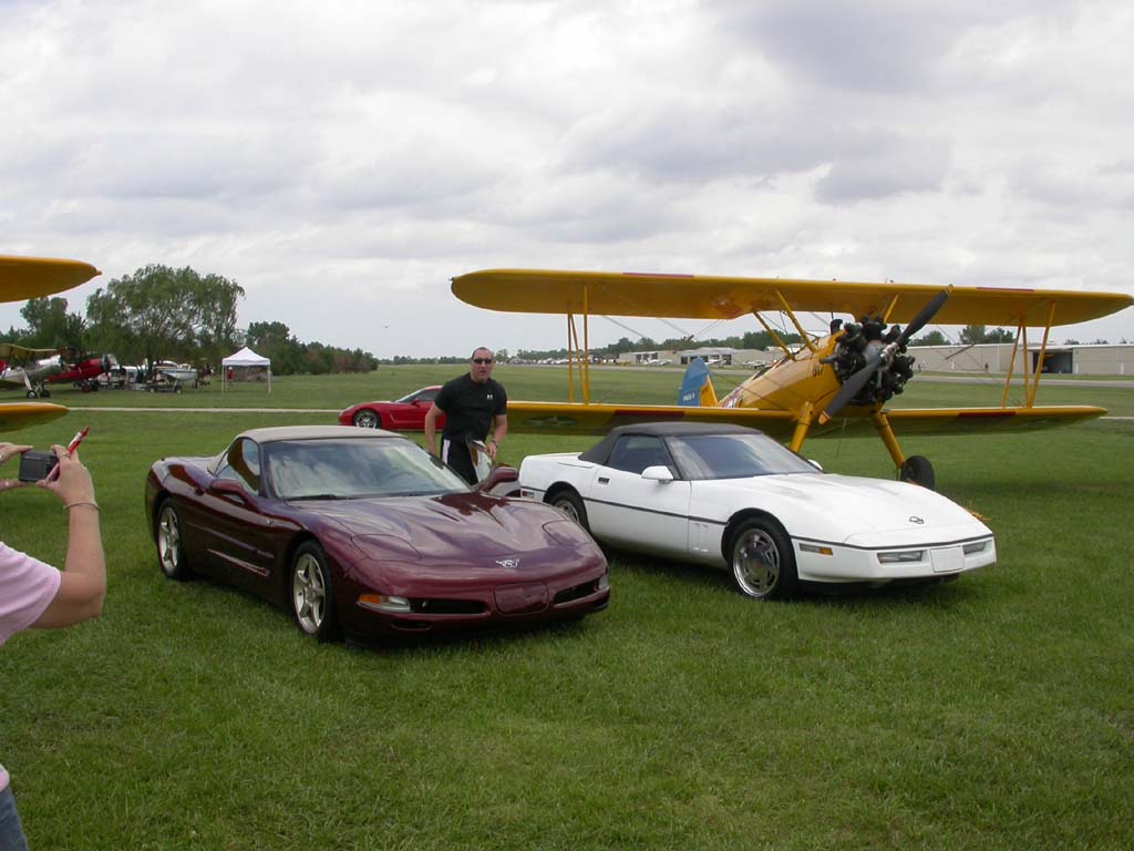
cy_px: 426
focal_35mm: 38
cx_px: 567
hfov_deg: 49.0
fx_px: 1245
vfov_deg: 37.7
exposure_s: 1/254
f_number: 7.5
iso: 100
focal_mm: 7.85
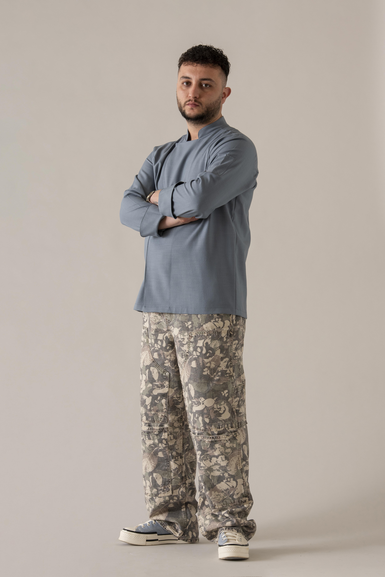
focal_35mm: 122
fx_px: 1955
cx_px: 192
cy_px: 288
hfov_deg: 11.2
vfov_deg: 16.8
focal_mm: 122
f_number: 11
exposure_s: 1/160
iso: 320
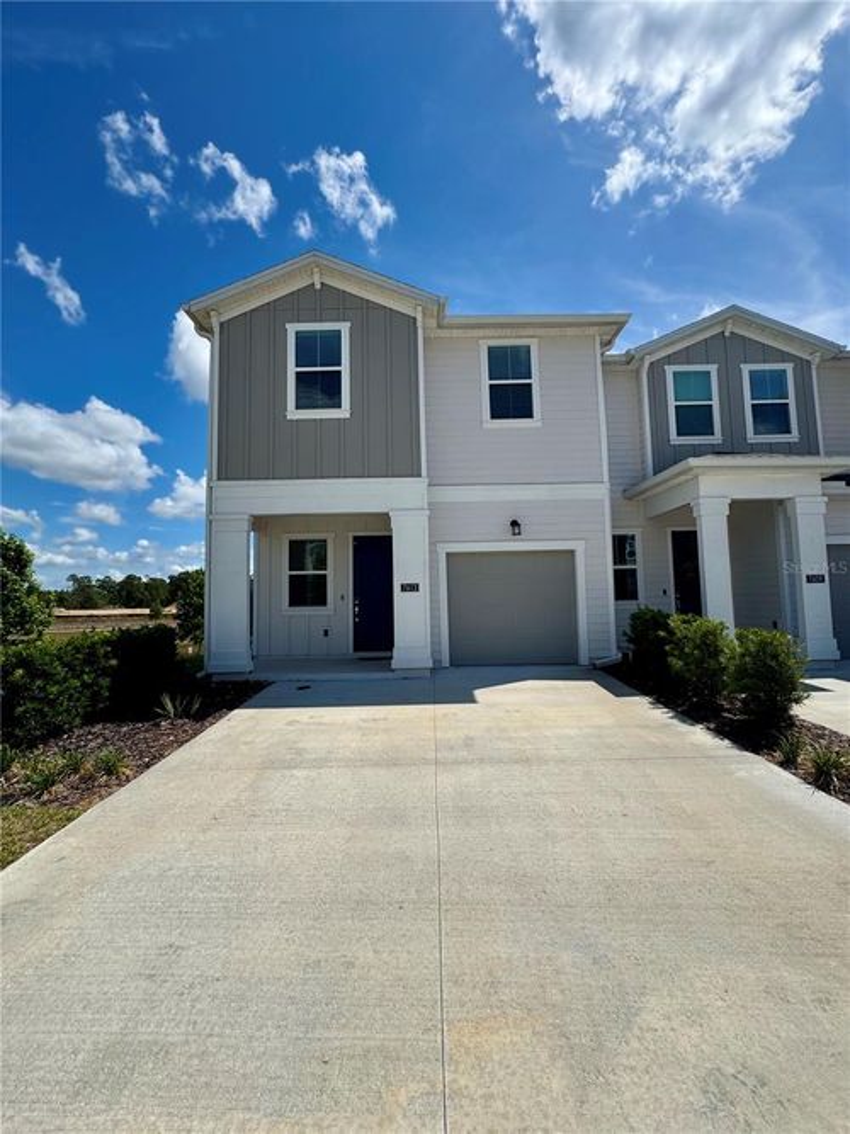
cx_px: 425
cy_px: 567
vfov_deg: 102.1
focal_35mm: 14
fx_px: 459
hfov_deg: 85.7
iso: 50
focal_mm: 2.22
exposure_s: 1/3390
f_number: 2.2
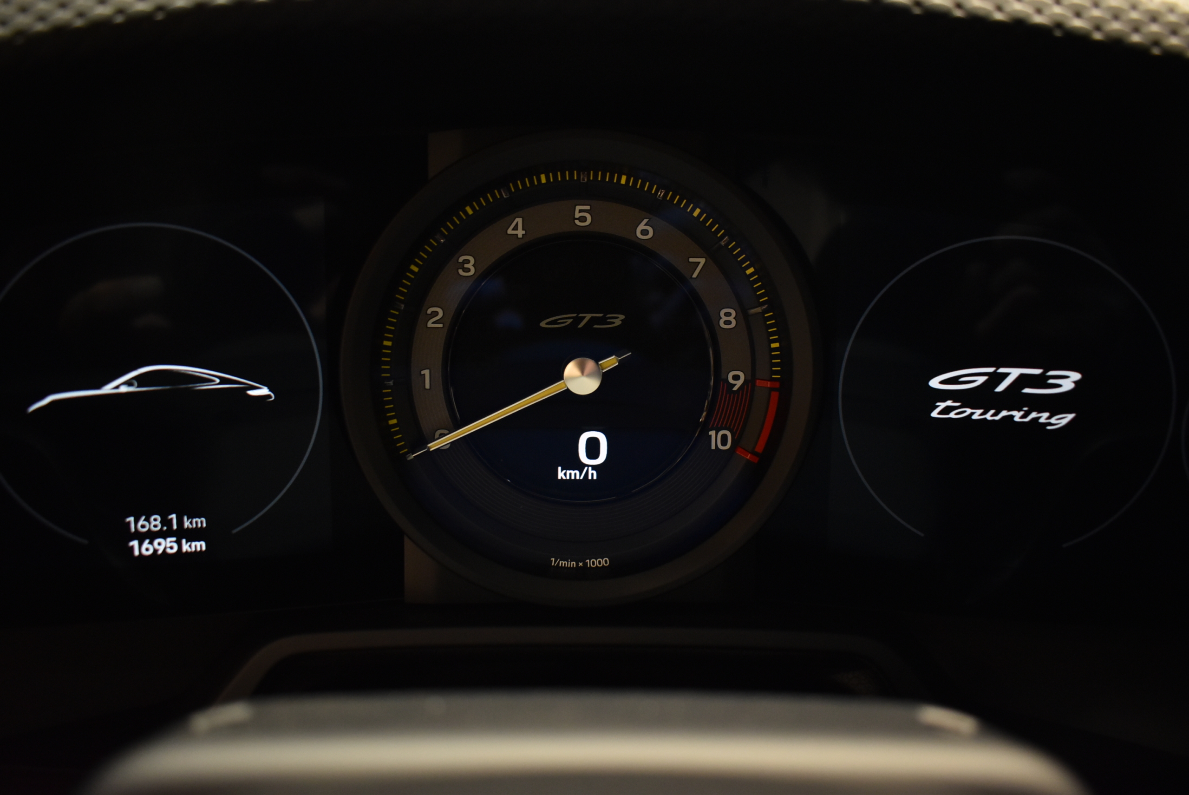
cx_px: 594
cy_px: 398
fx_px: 992
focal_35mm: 30
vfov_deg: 43.7
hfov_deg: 61.9
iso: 1400
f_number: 3.5
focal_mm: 20
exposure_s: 1/30
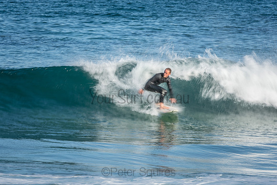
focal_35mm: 600
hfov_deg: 3.4
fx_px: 4618
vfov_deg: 2.3
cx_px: 138
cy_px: 92
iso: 100
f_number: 25
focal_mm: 400
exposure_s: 1/20
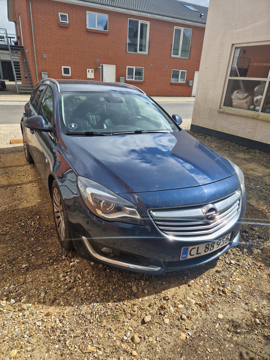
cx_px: 135
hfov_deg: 58.9
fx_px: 239
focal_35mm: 23
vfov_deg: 73.9
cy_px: 180
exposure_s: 1/918
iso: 50
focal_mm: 5.4
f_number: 1.8
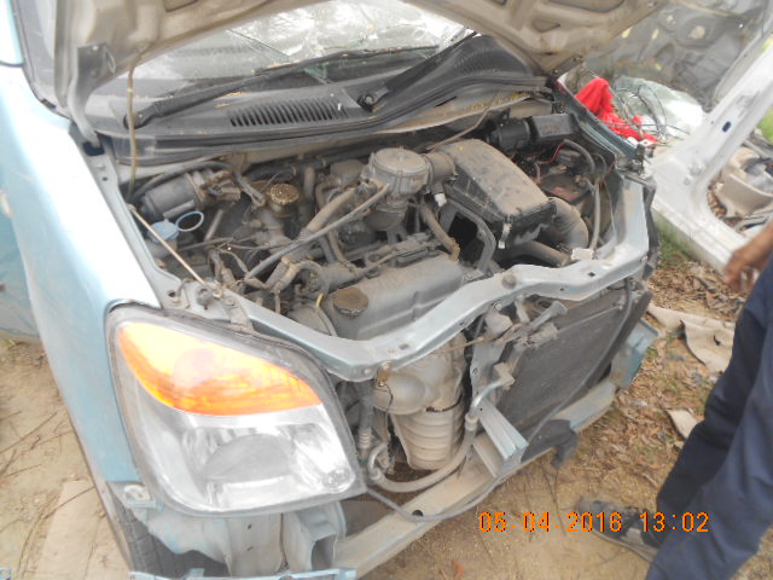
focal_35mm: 29
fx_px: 648
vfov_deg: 48.2
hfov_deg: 61.7
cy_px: 290
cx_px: 386
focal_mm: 5.3
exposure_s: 1/125
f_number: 3.4
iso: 80
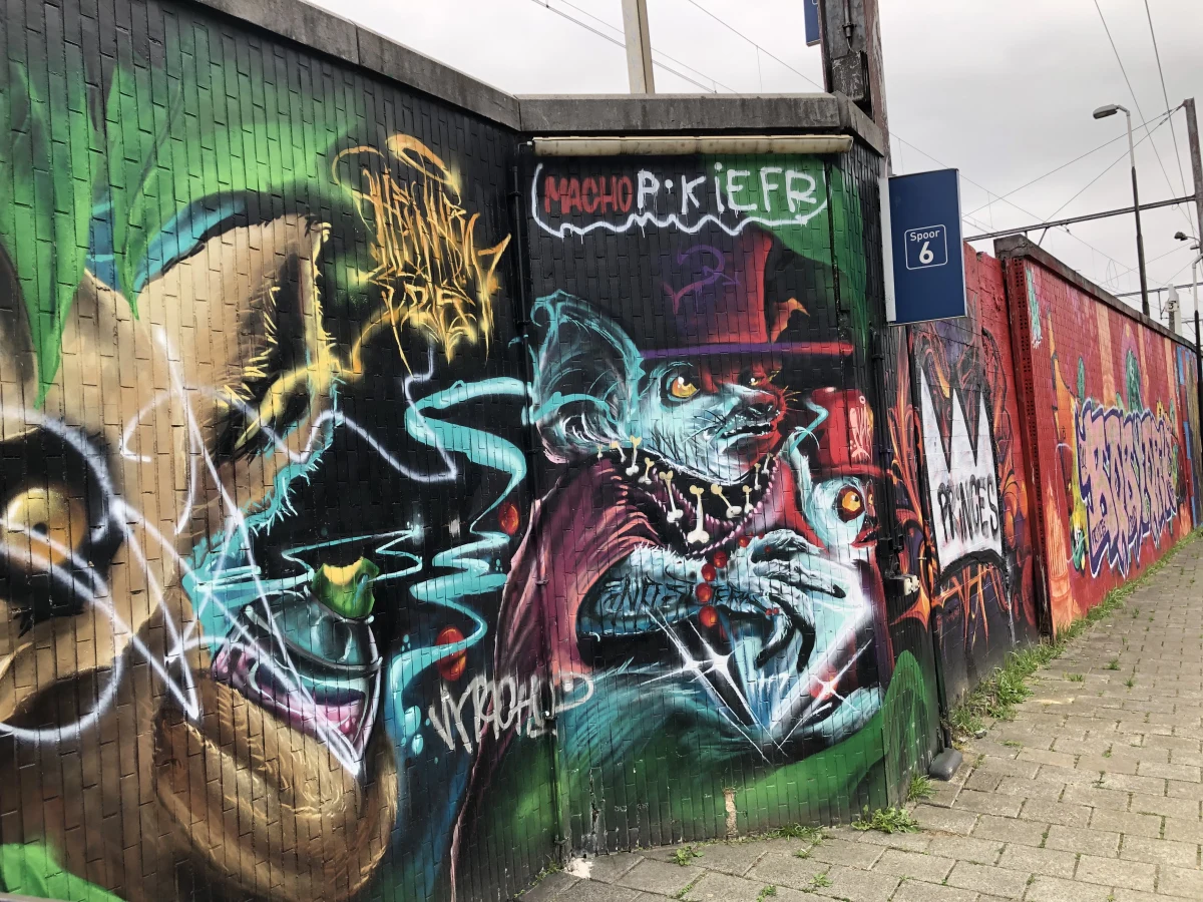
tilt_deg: +2.8
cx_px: 602
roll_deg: +5.0
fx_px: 973
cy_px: 451
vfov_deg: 49.7
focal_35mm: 28
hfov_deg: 63.4
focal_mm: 4
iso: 20
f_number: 1.8
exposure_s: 1/363
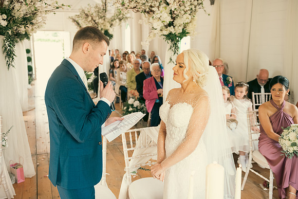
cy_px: 100
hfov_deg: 54.4
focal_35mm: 35
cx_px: 149
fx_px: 290
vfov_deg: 37.9
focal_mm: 35
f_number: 3.5
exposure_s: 1/160
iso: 640
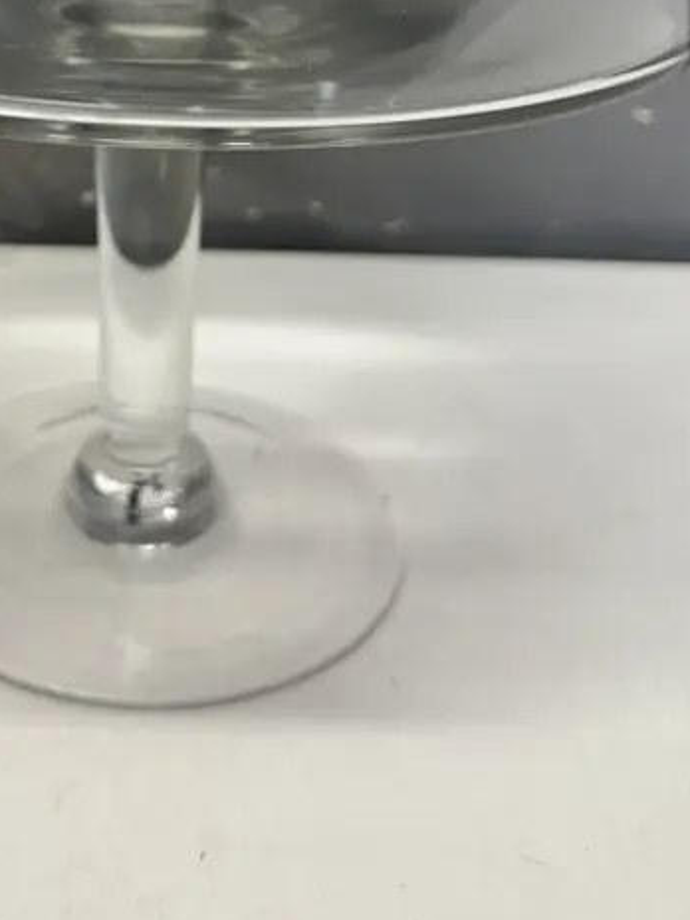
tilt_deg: -15.9
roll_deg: -1.4
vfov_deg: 33.3
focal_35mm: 53
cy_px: 10
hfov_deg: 27.1
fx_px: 1409
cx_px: 155
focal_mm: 6.86
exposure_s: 1/100
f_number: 1.78
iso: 100
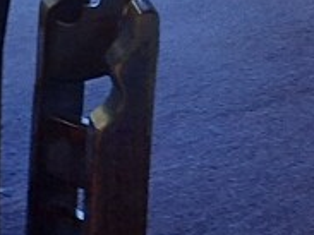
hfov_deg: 12.3
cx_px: 650
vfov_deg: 9.3
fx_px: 1269
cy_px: -362
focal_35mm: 140
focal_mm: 4.6
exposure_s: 1/33
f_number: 2
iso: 400
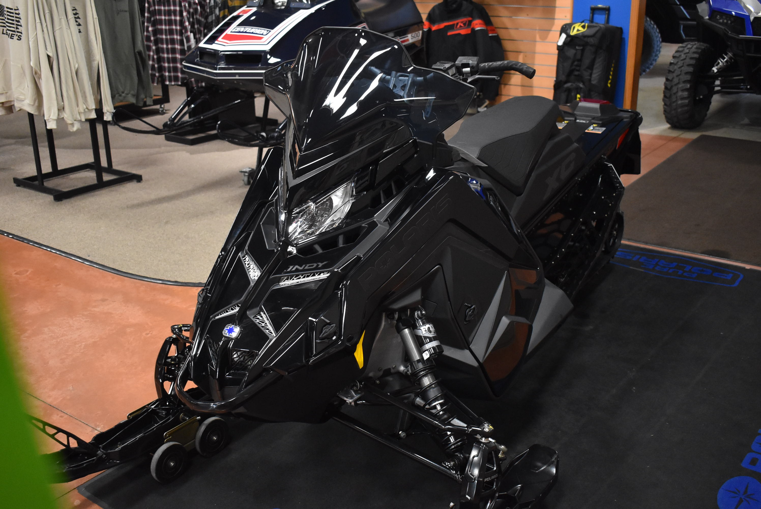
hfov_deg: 51.2
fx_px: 793
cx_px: 380
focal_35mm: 38
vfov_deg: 35.6
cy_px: 254
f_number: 4
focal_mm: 25
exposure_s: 1/125
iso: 2500
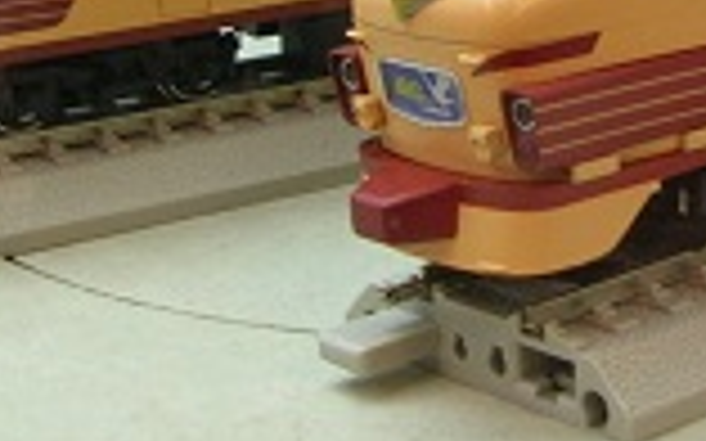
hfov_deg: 17.5
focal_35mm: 117
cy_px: -106
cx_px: 668
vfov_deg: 11.0
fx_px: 2250
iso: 50
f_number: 2.8
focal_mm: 5.8
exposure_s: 1/16.6
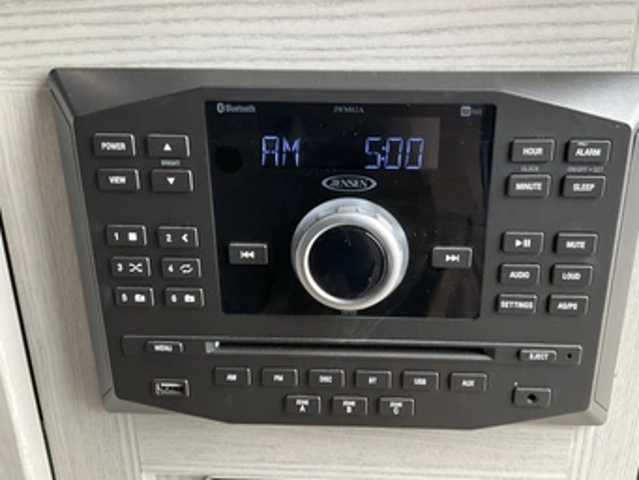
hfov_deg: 53.7
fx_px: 628
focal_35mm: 34
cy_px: 248
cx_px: 365
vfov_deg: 41.8
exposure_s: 1/60
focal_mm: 3
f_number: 1.8
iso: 80
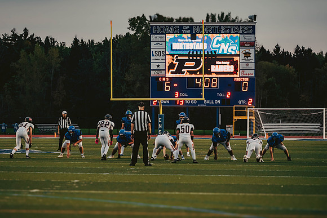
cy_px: 118
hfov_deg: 12.6
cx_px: 149
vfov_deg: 8.4
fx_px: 1481
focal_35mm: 163
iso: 2000
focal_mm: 150
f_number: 2.8
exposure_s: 1/1250
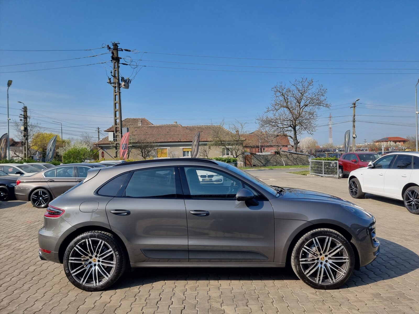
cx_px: 210
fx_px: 291
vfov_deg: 56.8
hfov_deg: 71.6
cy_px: 157
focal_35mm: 24
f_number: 1.8
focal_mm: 6.7
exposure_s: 1/654
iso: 50
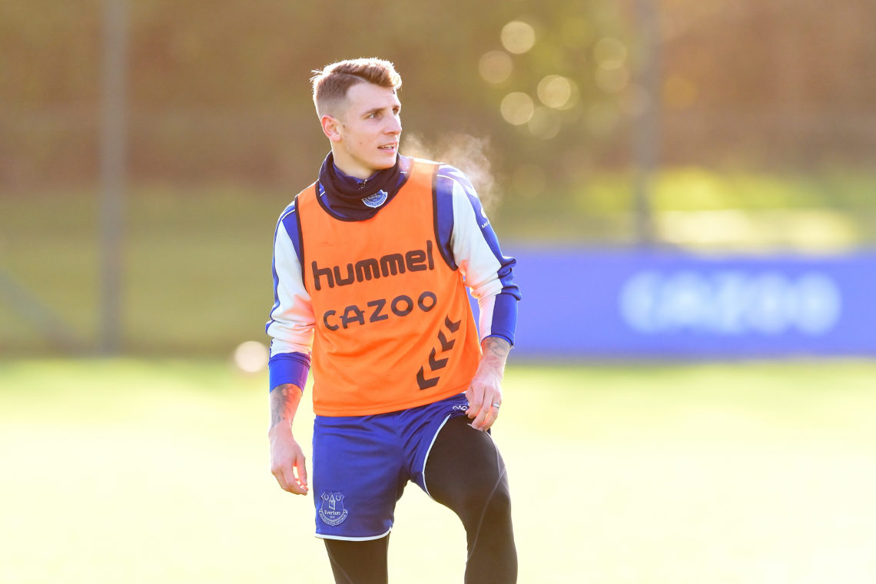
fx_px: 9733
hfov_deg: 5.2
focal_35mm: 400
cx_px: 438
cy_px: 292
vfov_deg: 3.4
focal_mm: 400
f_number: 4
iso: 1000
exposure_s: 1/2000
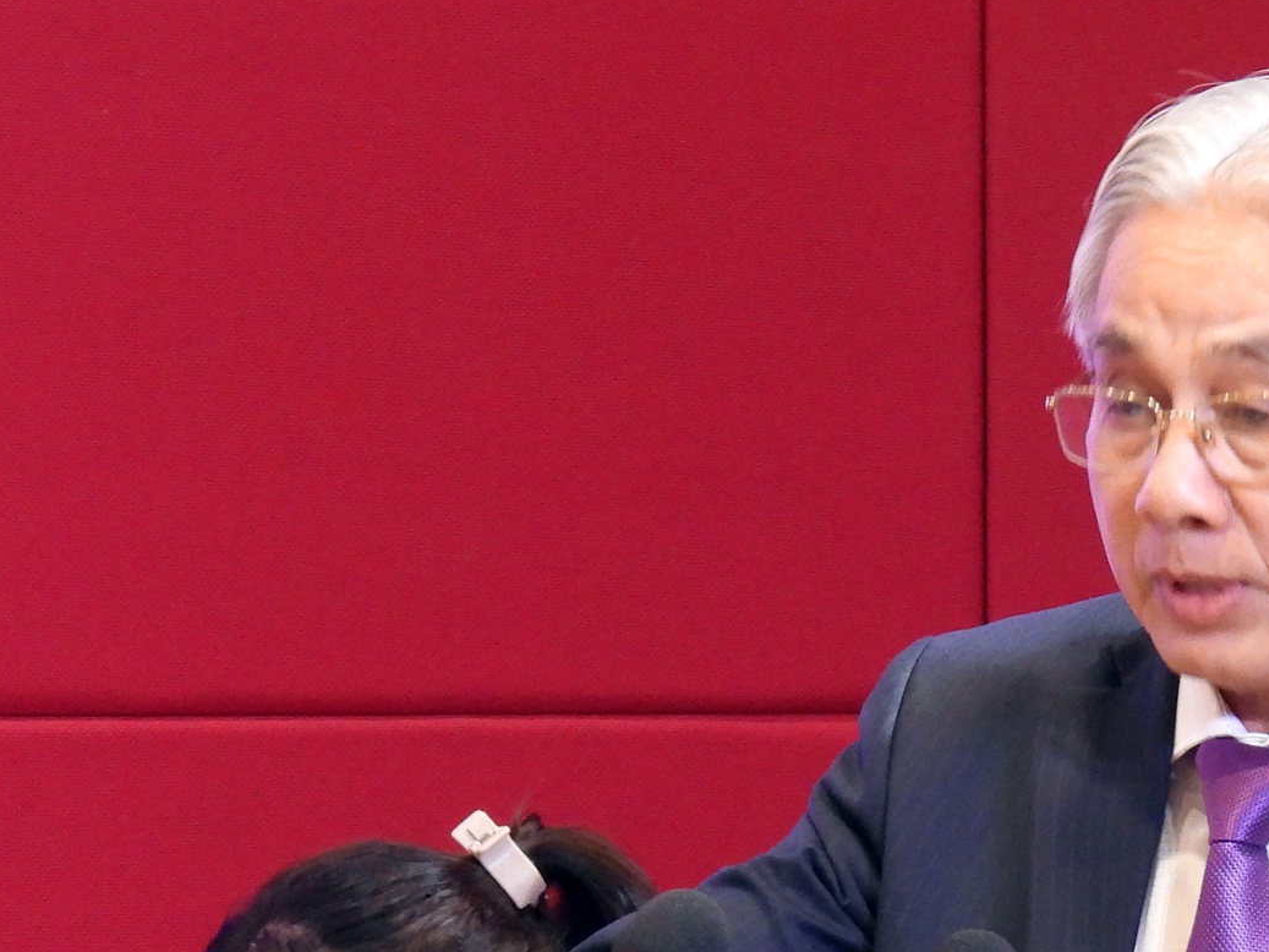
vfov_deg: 1.9
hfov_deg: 2.5
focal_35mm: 790
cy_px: 797
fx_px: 28964
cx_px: 835
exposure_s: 1/30
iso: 560
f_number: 5
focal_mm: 57.1
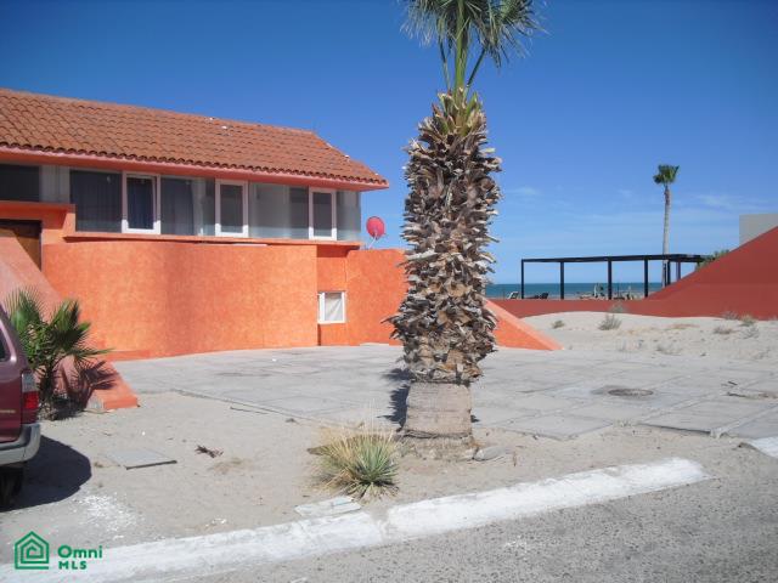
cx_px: 389
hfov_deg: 51.4
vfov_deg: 39.7
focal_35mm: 36
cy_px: 292
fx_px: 809
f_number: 7.8
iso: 64
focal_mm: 6.3
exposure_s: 1/250
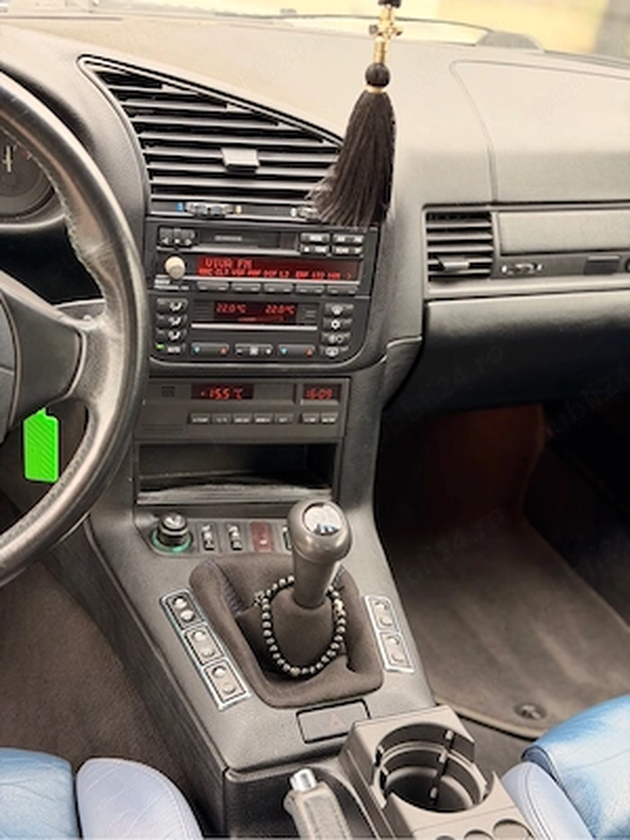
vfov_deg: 39.7
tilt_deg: -27.6
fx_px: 1165
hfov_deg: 30.3
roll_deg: -8.1
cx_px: 315
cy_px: 420
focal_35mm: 48
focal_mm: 6.76
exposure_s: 1/93
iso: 100
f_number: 1.78
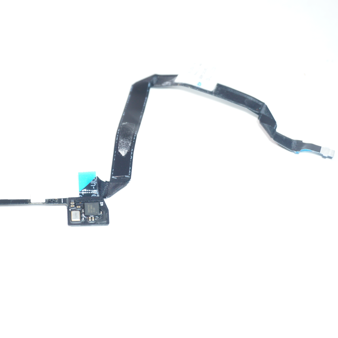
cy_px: 170
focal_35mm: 72
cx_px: 102
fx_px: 791
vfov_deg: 24.1
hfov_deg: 23.9
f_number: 5.6
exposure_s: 1/160
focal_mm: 37
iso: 640
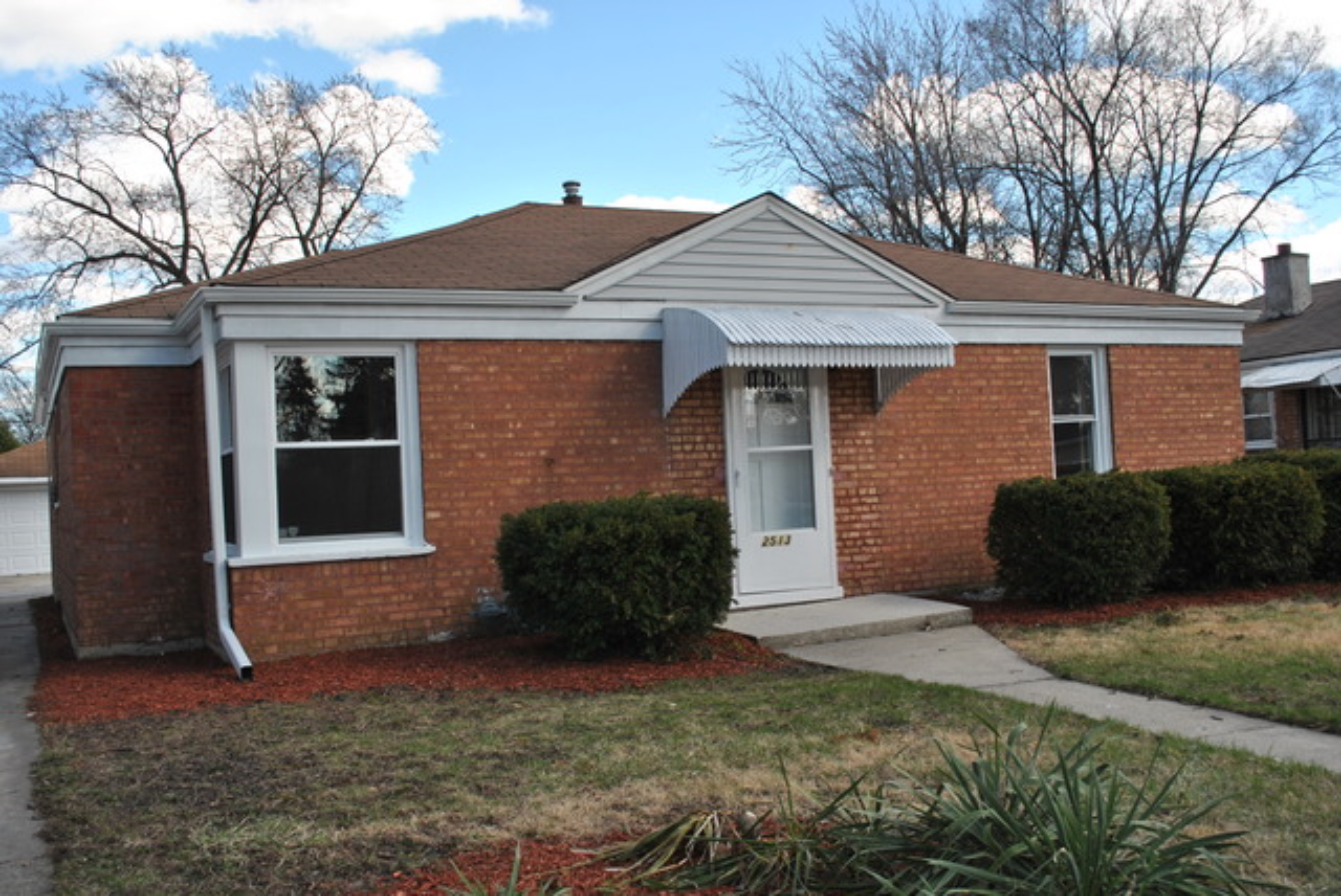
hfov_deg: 53.1
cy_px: 448
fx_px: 1342
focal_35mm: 36
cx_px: 670
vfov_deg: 36.9
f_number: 6.3
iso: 100
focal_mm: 24
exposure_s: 1/160
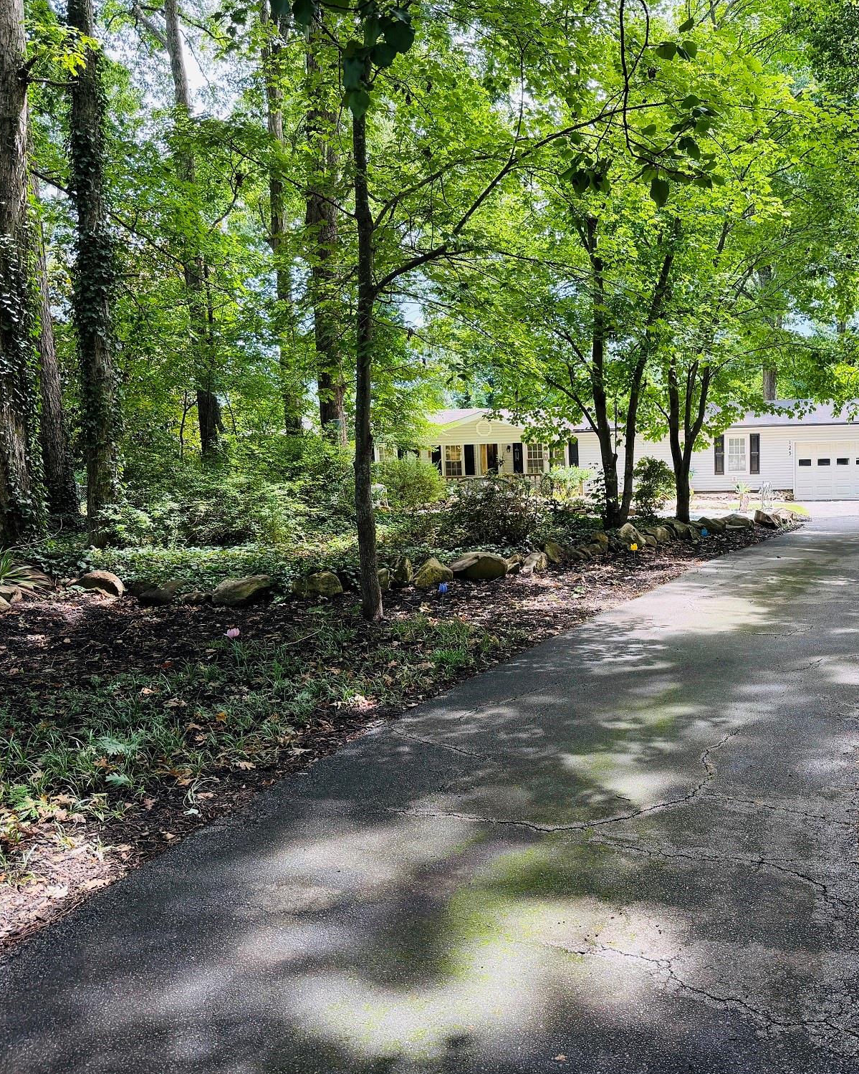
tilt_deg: -6.4
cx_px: 591
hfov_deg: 44.9
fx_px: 1017
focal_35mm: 32
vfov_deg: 55.7
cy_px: 532
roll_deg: +1.6
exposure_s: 1/275
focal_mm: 6.76
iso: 80
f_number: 1.78
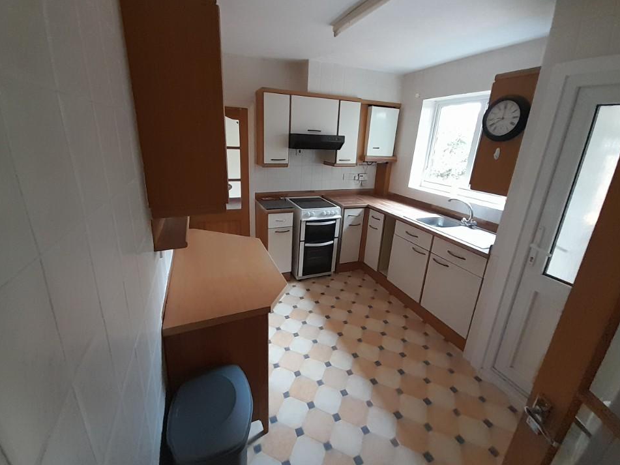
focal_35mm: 14
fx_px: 251
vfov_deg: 85.6
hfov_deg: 102.1
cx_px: 310
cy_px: 225
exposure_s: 1/24
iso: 400
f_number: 2.2
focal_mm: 1.13
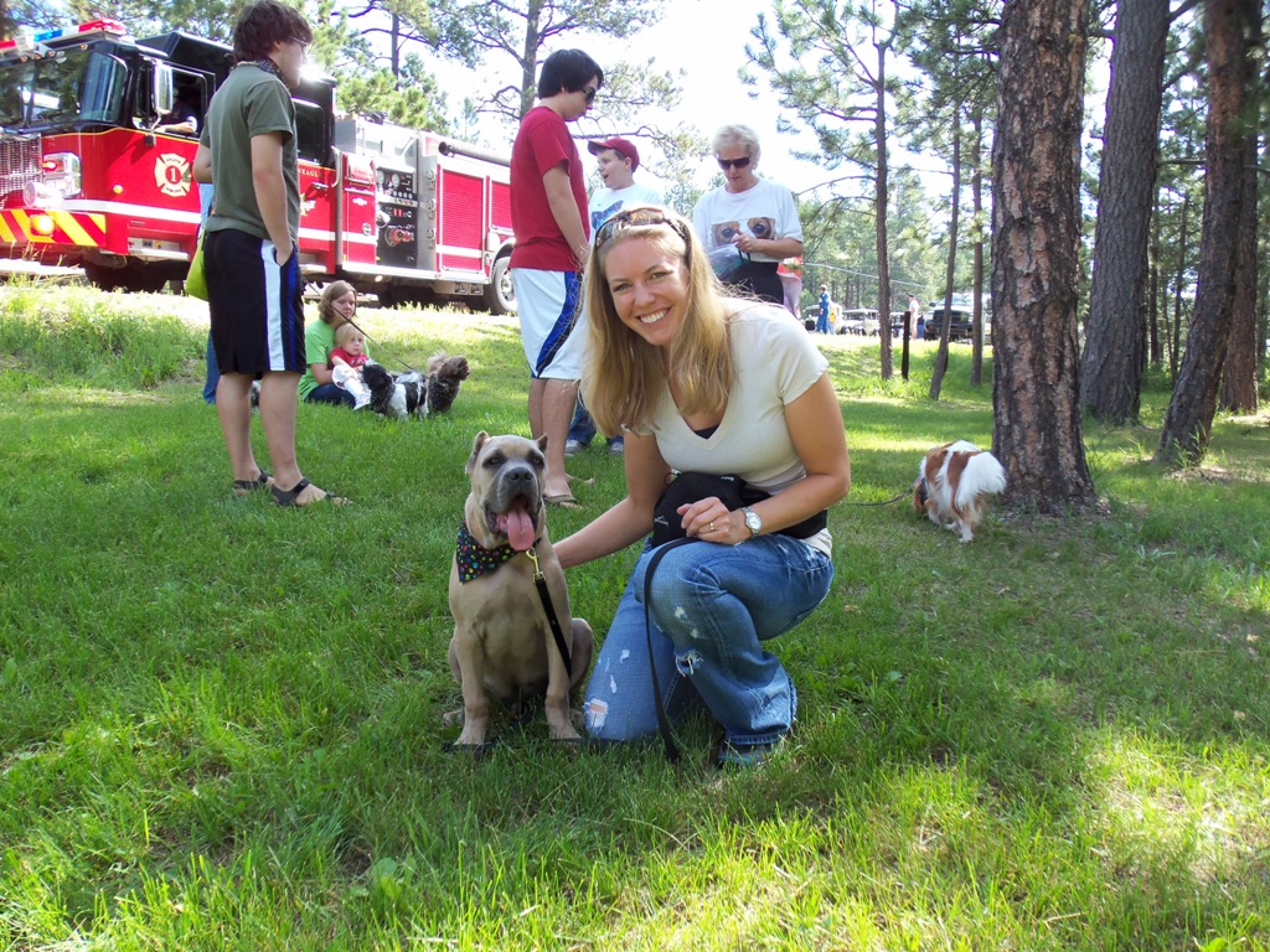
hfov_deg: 61.7
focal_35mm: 29
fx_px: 1064
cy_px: 476
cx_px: 635
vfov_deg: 48.2
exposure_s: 1/80
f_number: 3.4
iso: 80
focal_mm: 5.2
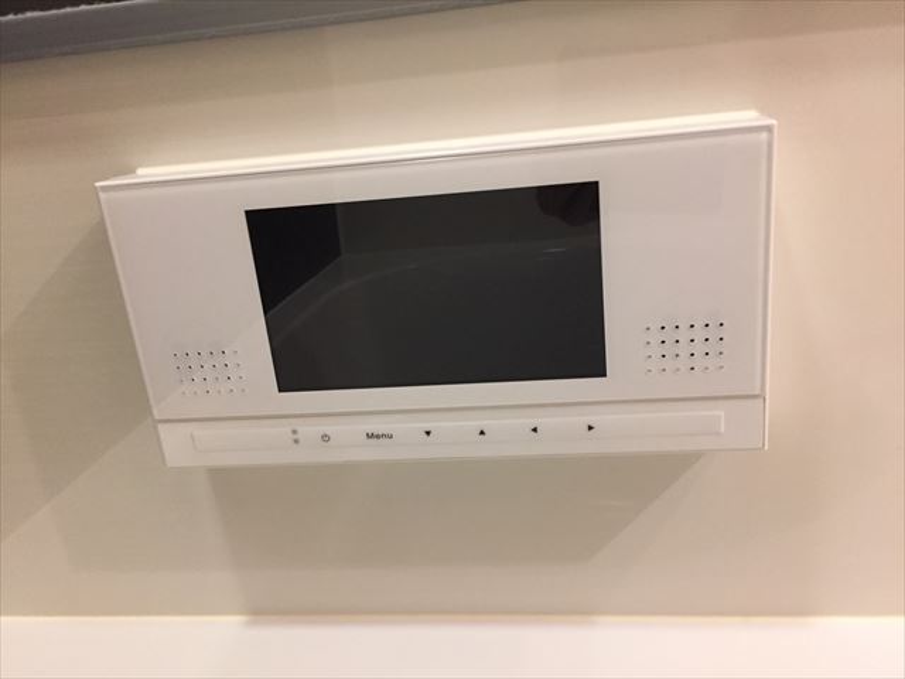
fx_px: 758
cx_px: 452
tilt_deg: -20.5
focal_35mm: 29
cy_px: 340
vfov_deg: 48.2
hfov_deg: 61.7
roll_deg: +5.3
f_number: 2.2
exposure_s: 1/24
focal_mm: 4.15
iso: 250
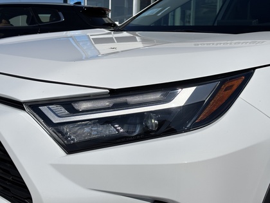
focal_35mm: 52
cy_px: 102
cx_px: 135
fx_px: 406
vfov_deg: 28.0
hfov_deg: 36.8
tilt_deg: -6.7
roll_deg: -2.0
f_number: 1.6
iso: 25
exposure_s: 1/9091
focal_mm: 5.96
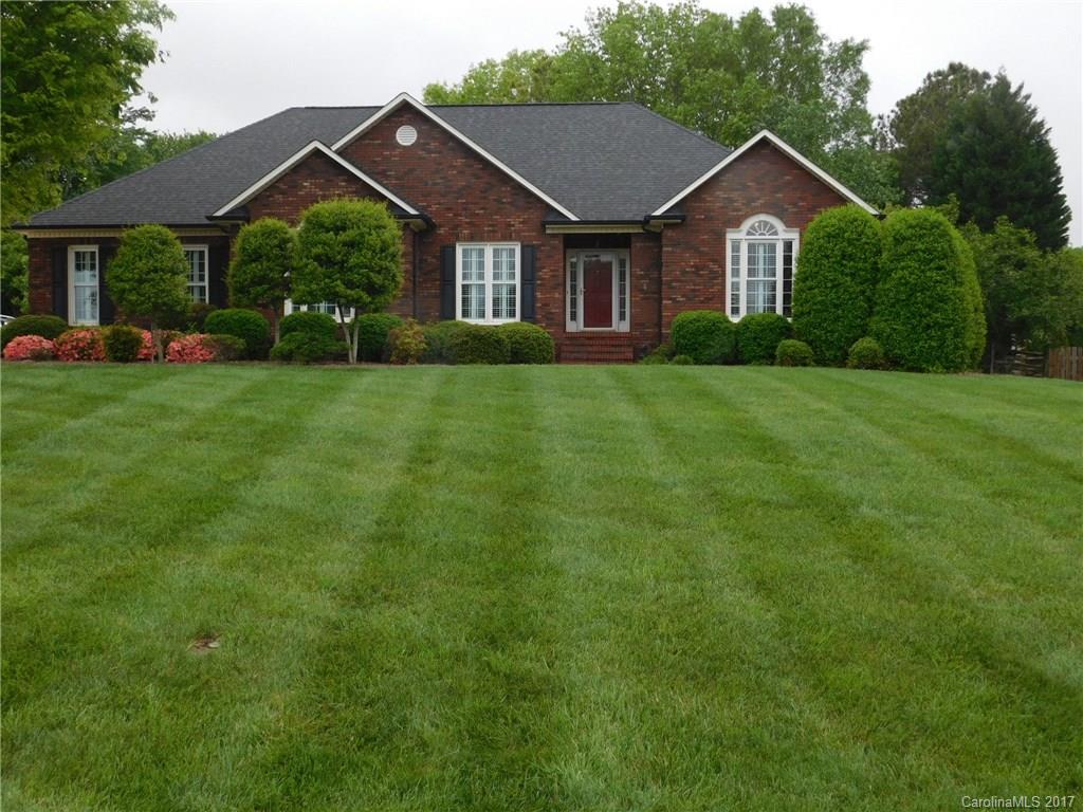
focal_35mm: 36
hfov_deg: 51.4
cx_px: 542
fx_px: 1126
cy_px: 406
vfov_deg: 39.7
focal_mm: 6.3
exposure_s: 1/800
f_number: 3.5
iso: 125
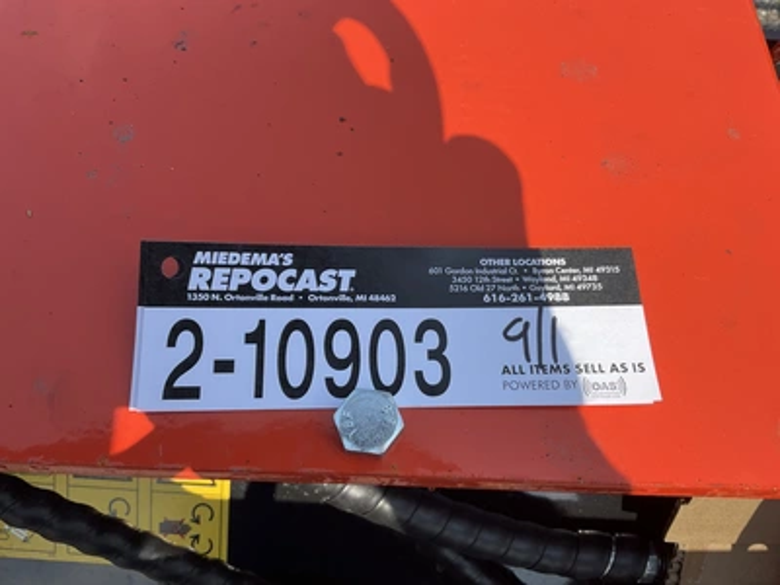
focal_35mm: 29
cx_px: 390
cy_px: 292
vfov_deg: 48.2
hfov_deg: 61.7
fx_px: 653
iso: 25
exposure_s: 1/1015
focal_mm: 3
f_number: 1.8
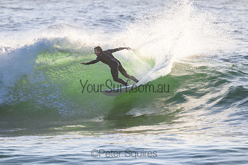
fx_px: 5512
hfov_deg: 2.6
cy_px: 82
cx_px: 124
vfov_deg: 1.7
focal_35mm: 800
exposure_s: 1/2000
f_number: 11
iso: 1600
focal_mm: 800
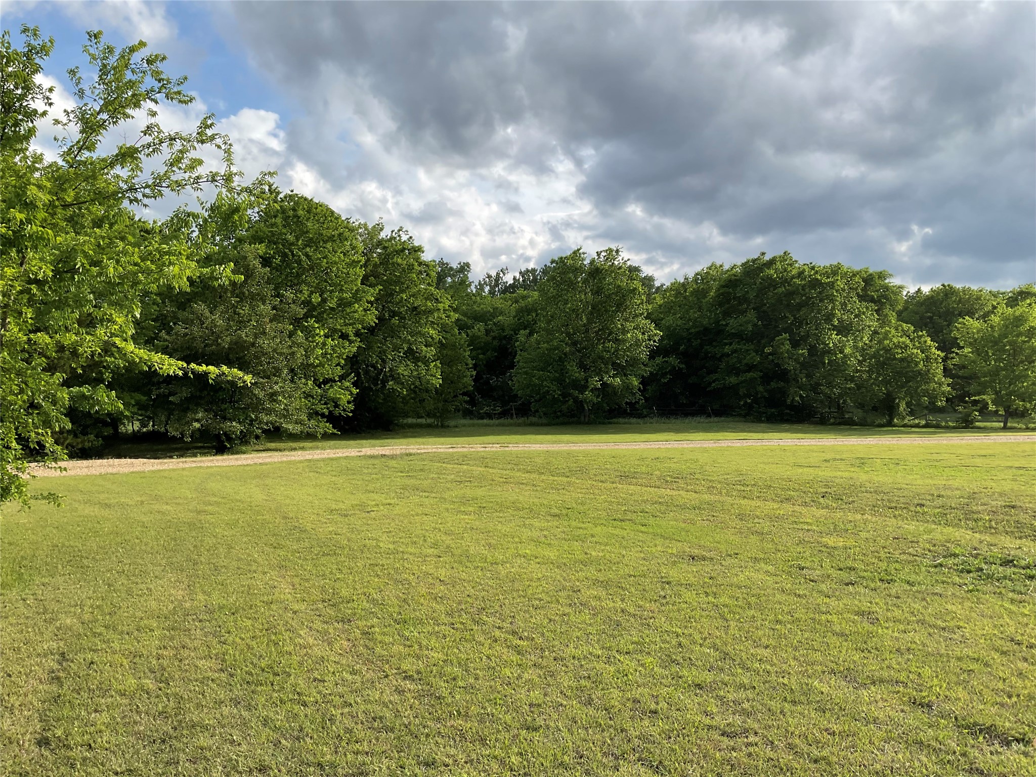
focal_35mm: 29
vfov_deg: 48.2
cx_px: 518
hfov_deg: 61.7
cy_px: 388
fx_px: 868
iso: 16
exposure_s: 1/1098
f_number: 1.8
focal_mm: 3
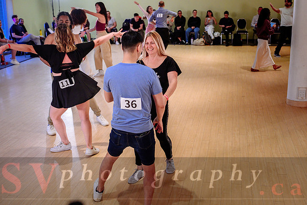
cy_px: 99
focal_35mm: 43
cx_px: 159
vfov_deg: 30.8
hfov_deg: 45.0
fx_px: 370
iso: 1250
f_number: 2
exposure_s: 1/320
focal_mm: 28
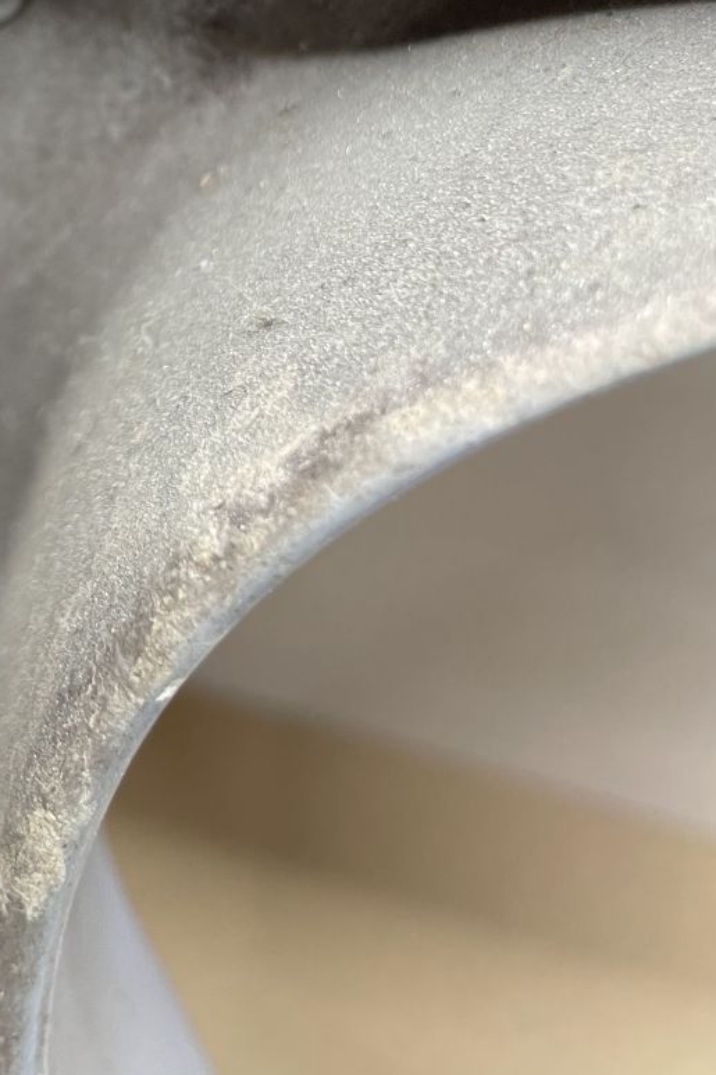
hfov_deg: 23.1
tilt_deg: -54.2
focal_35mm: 56
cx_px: -24
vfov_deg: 33.9
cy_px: 132
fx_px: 1671
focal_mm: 4.2
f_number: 1.6
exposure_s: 1/50
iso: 100
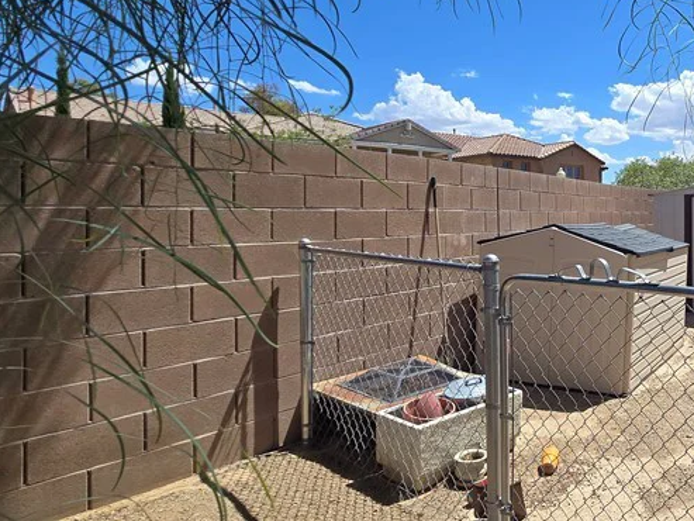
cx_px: 662
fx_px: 541
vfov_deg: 51.0
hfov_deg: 54.1
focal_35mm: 27
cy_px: 207
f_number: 2.2
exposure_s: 1/2333
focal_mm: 2.2
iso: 50
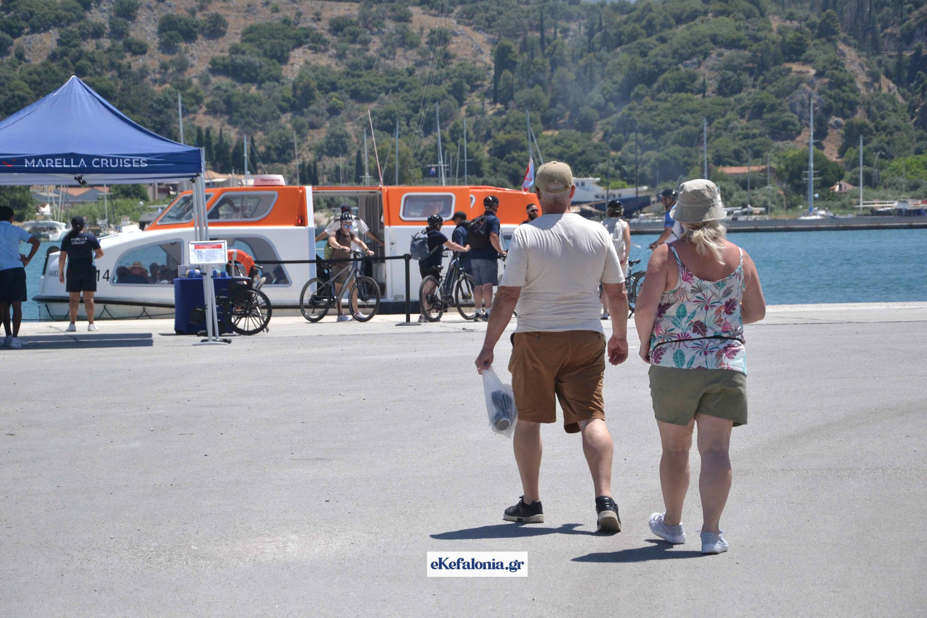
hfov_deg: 17.1
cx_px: 464
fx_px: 3090
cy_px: 309
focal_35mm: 120
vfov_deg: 11.4
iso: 800
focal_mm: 80
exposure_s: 1/2500
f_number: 5.3
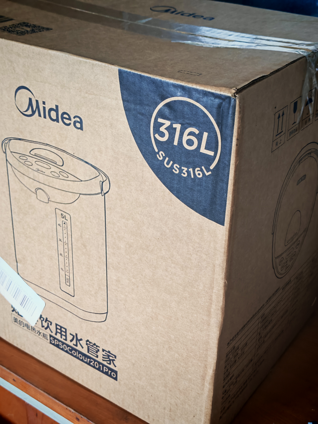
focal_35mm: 48
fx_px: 588
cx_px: 159
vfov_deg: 39.7
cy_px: 212
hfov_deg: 30.3
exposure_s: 1/100
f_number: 1.95
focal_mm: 6.67
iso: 250
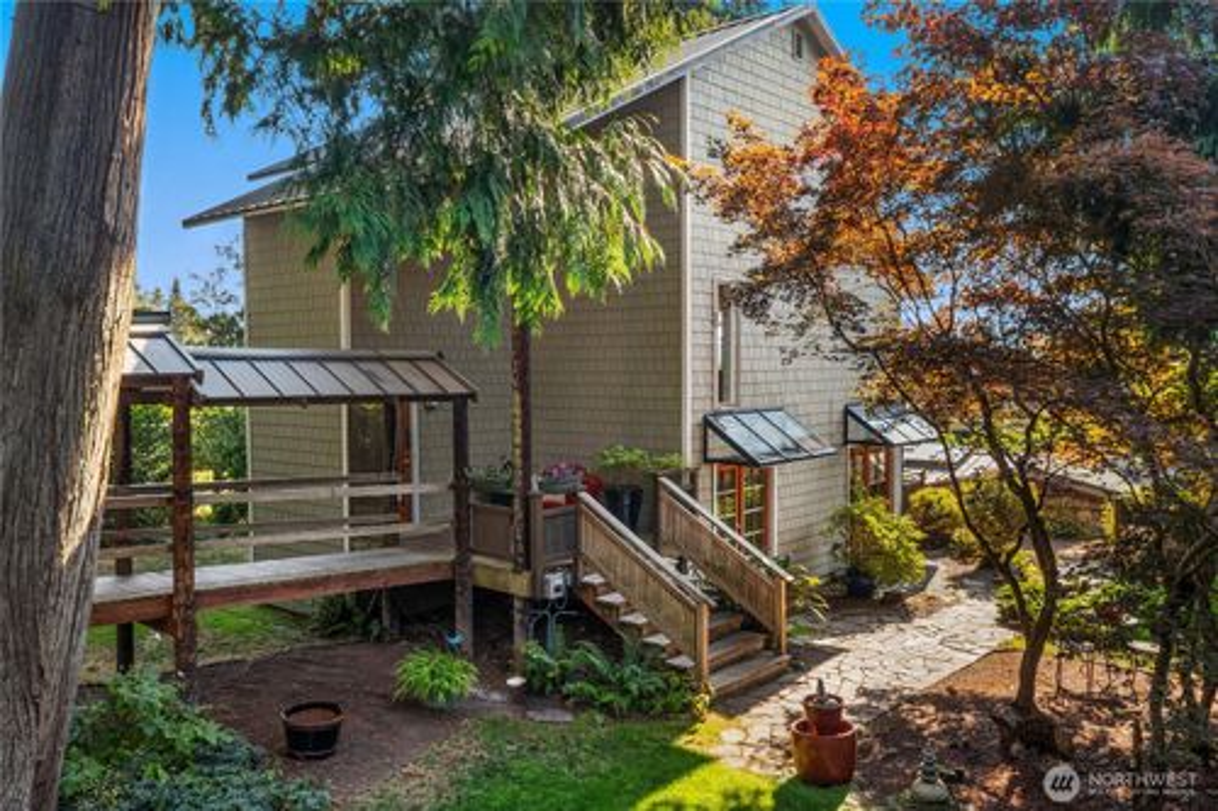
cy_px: 406
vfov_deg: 46.4
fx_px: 947
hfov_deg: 65.5
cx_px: 609
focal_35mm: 28
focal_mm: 10.26
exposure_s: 1/160
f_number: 4
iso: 100
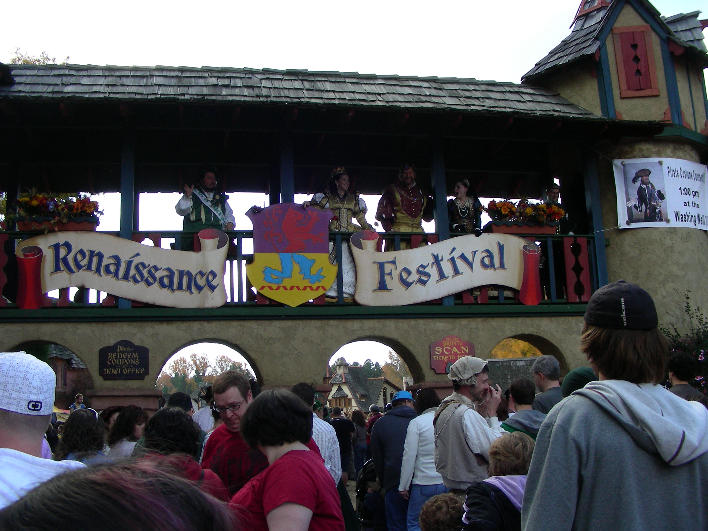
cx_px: 354
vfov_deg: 37.7
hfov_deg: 49.0
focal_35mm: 38
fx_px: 777
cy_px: 266
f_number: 4
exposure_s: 1/177
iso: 50
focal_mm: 6.3
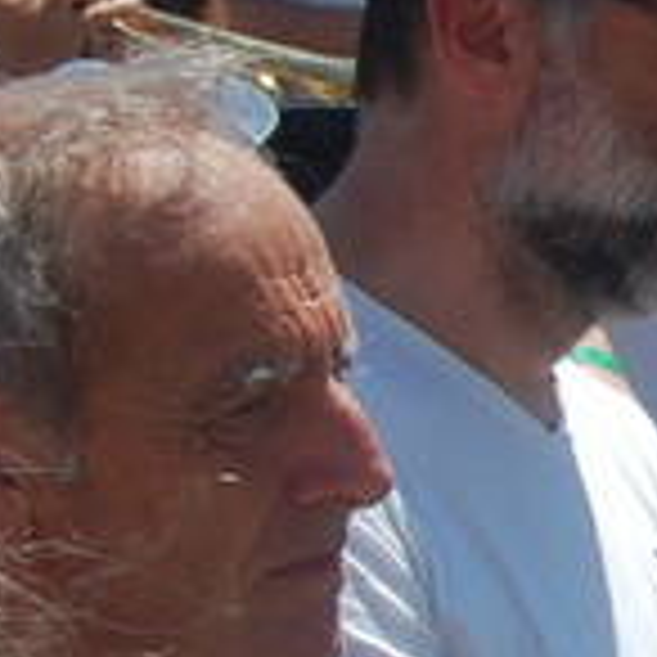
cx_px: 1710
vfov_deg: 5.4
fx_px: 6893
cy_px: 592
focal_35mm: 321
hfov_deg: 5.2
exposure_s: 1/320
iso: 200
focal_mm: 30
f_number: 9
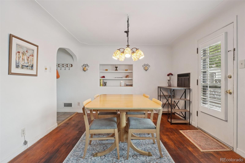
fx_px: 112
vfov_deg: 72.0
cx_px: 122
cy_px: 82
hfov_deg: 95.0
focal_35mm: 16
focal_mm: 11
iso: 800
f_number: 8
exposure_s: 1/15
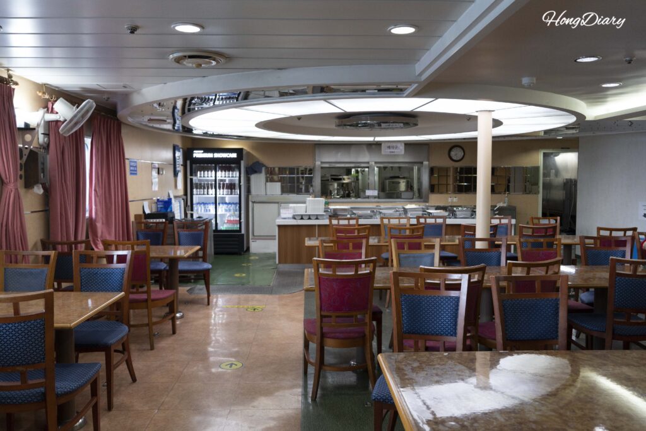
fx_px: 520
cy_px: 216
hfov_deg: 63.7
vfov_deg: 45.0
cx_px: 323
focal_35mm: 29
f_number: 4
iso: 2000
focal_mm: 29
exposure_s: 1/160
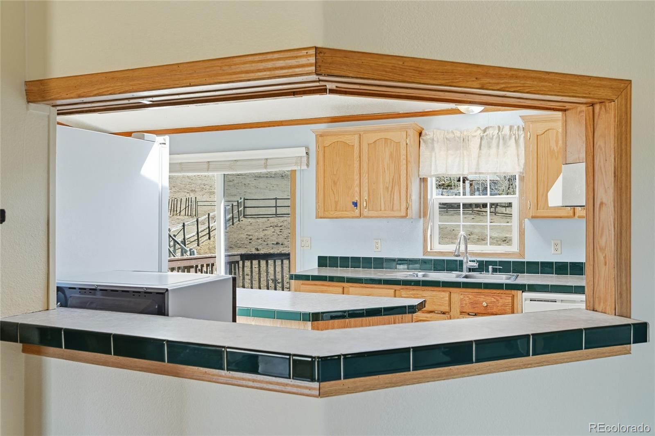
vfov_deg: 43.6
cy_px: 218
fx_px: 546
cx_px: 328
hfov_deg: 61.9
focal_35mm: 30
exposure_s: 1/2000
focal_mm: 30
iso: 400
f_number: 8
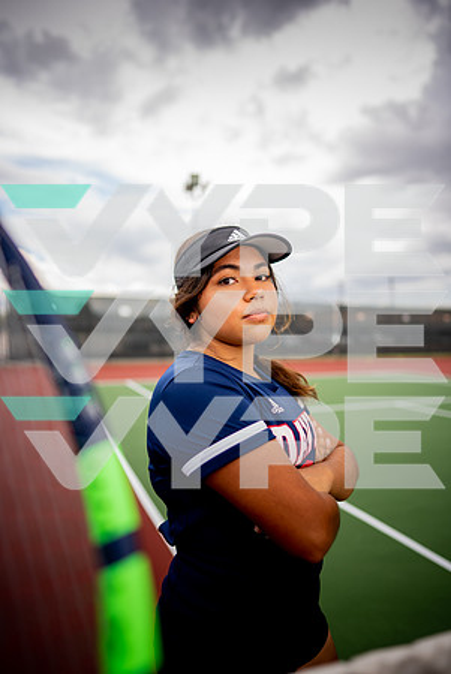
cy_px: 337
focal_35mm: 24
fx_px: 450
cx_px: 226
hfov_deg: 53.2
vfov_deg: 73.7
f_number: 1.4
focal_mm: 24
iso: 50
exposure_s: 1/1250
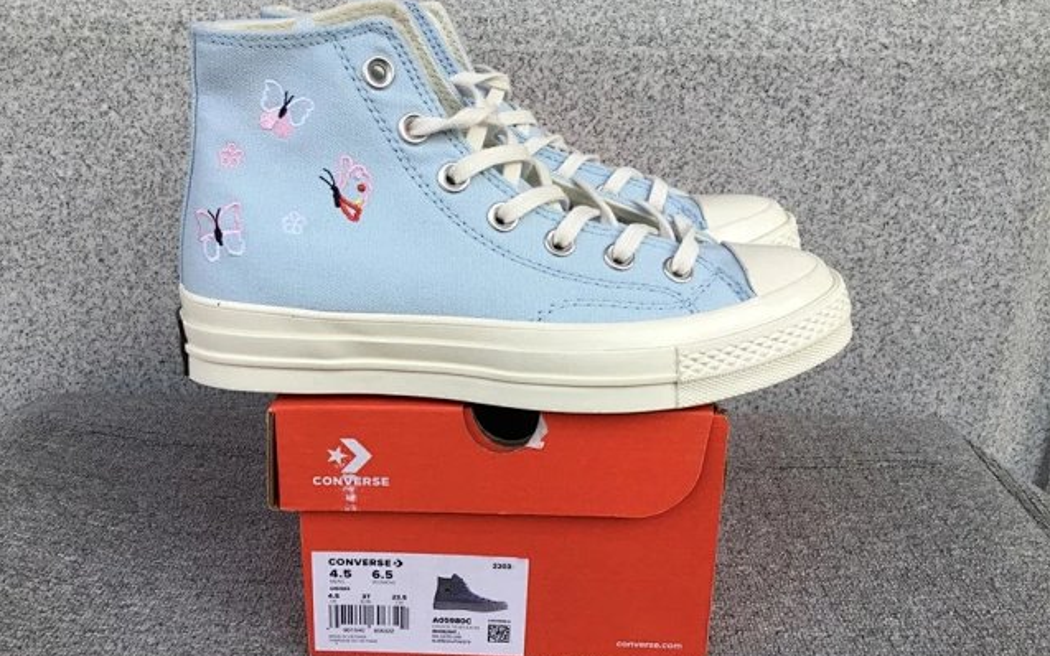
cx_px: 524
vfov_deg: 38.3
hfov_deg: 58.1
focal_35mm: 33
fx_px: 944
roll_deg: -1.1
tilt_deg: -19.3
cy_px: 336
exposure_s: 1/360
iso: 25
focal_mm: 3.3
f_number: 2.4
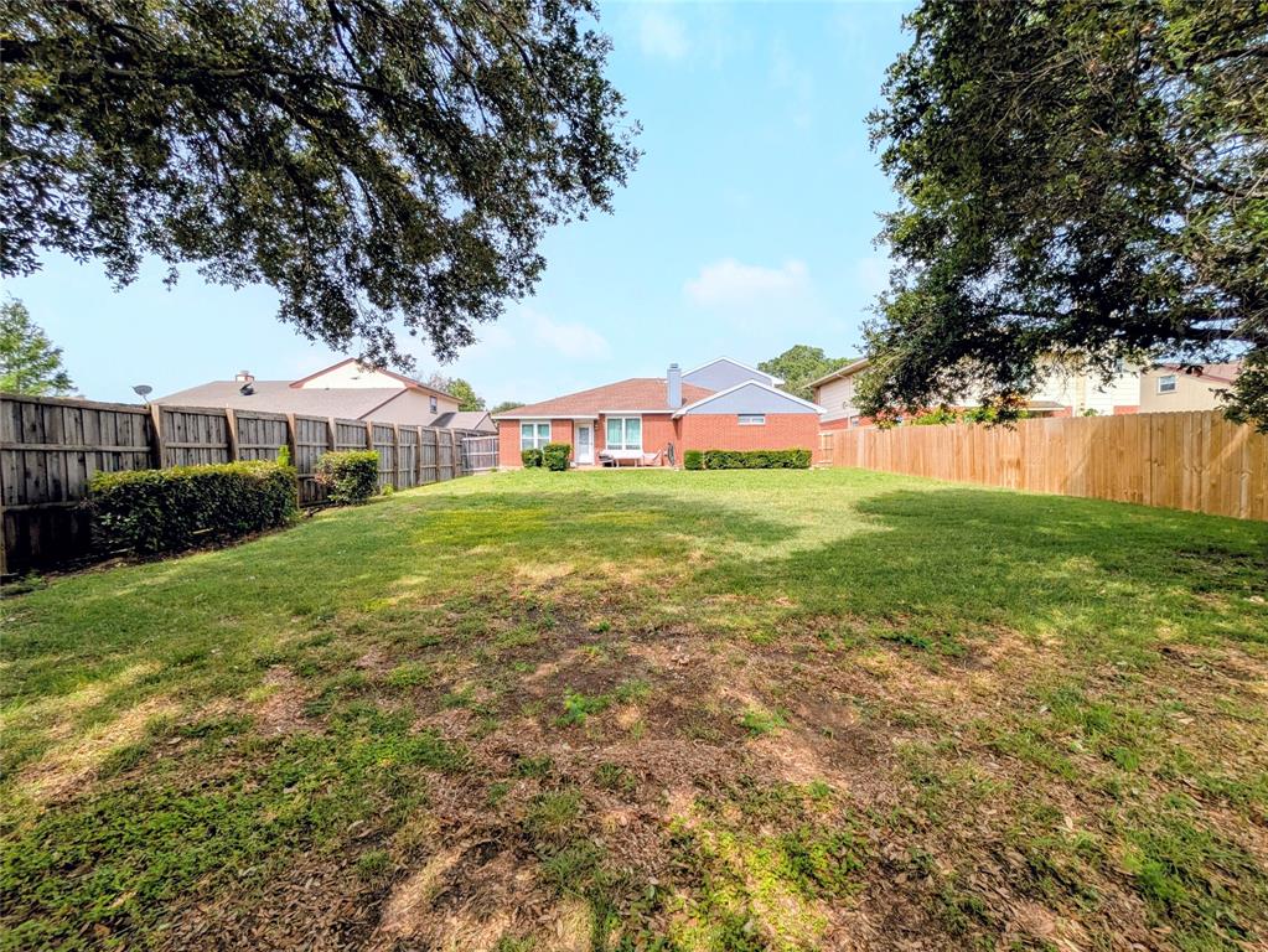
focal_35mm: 14
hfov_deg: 102.0
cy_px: 476
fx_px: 513
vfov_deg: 85.7
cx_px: 634
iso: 46
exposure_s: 1/1035
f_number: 2.2
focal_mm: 1.83
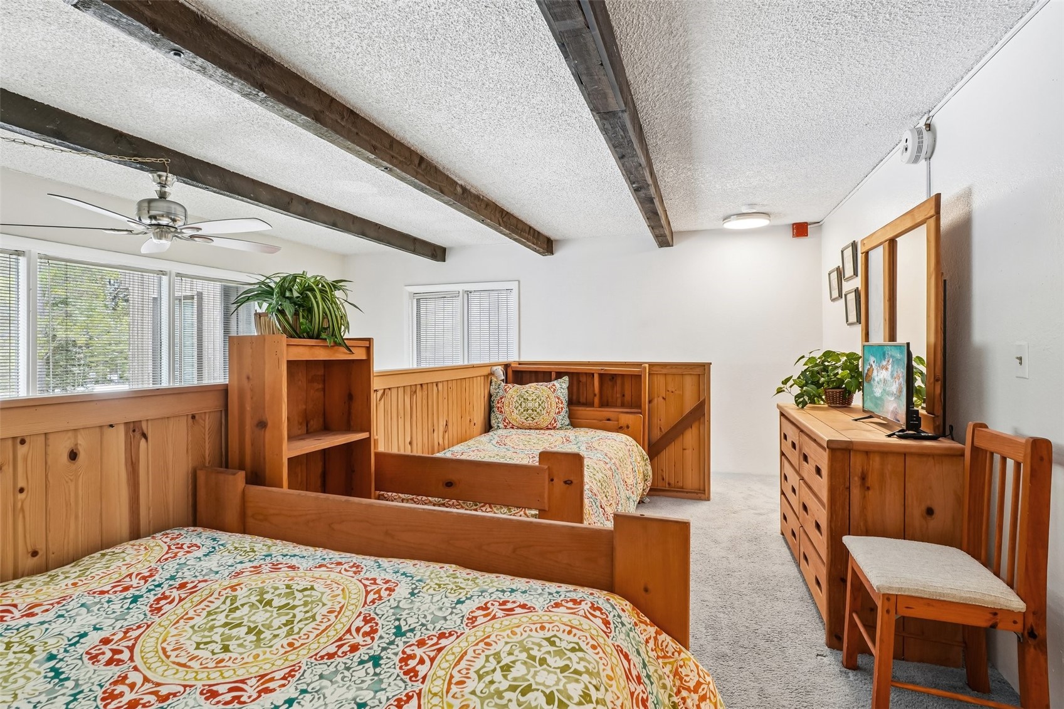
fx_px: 488
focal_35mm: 16
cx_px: 532
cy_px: 354
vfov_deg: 72.0
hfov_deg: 95.0
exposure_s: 1/15
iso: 500
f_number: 8
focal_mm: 11
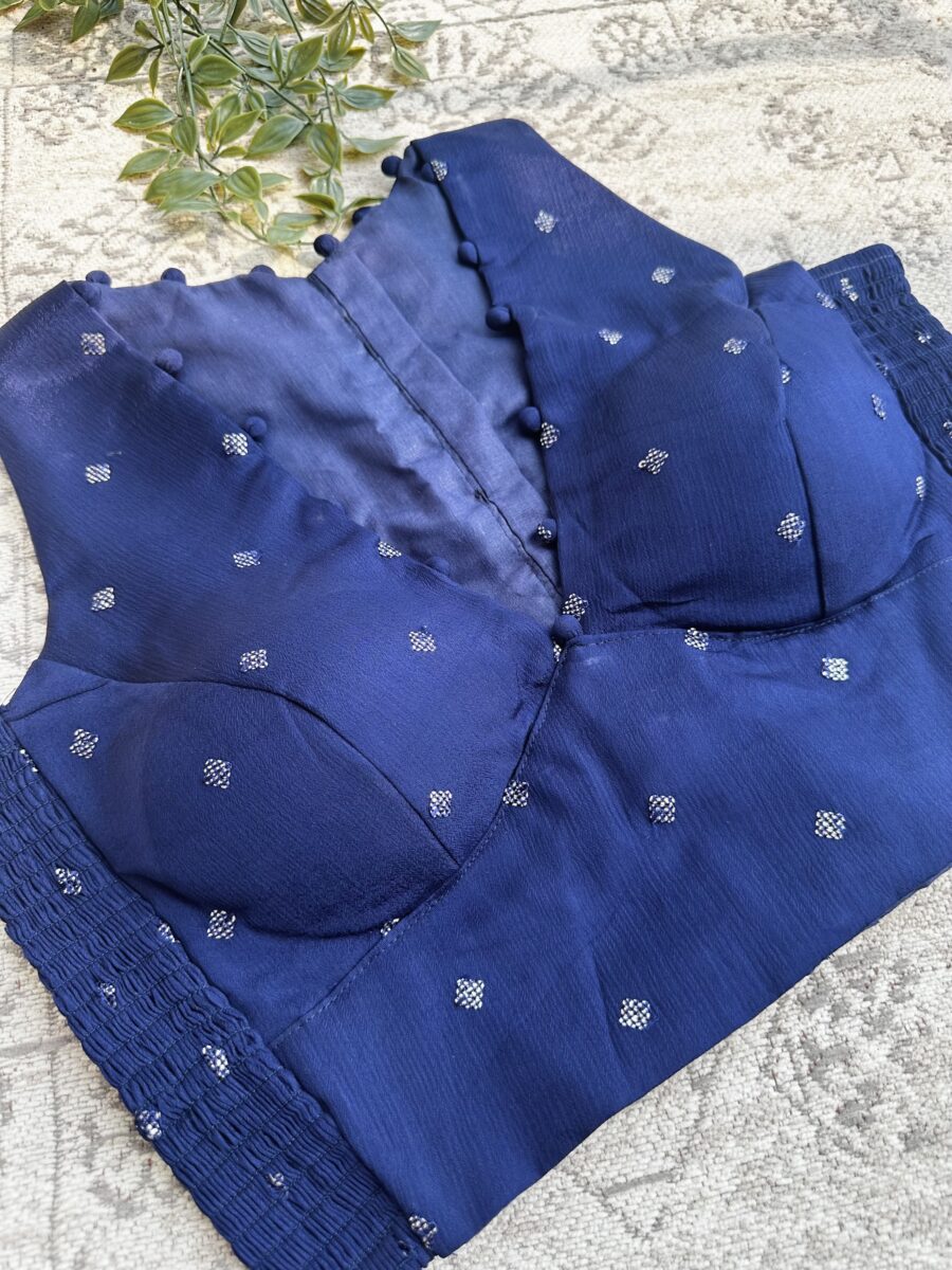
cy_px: 635
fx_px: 880
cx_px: 476
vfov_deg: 71.6
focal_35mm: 24
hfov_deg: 56.8
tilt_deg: -66.6
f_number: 1.78
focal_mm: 6.86
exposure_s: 1/260
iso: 80
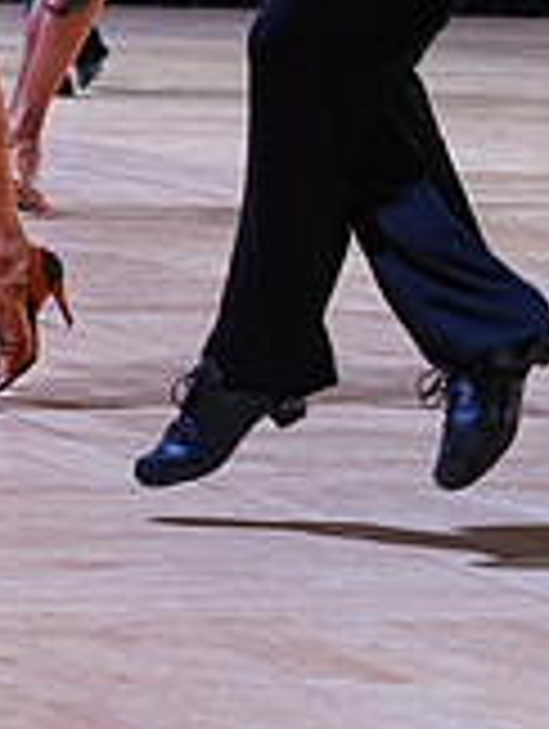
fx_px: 5441
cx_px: 97
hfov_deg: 5.8
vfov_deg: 7.5
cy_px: -351
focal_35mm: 258
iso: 1250
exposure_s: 1/400
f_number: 4
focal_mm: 75
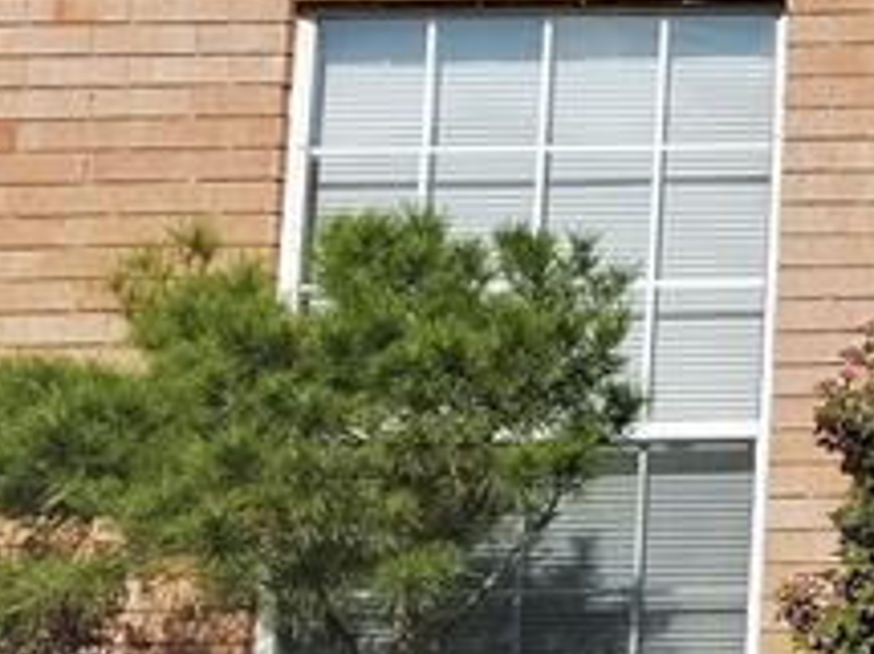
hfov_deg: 13.9
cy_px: -142
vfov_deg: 11.7
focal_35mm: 124
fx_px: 3129
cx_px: 1626
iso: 50
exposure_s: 1/5136
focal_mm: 4.25
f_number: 1.7
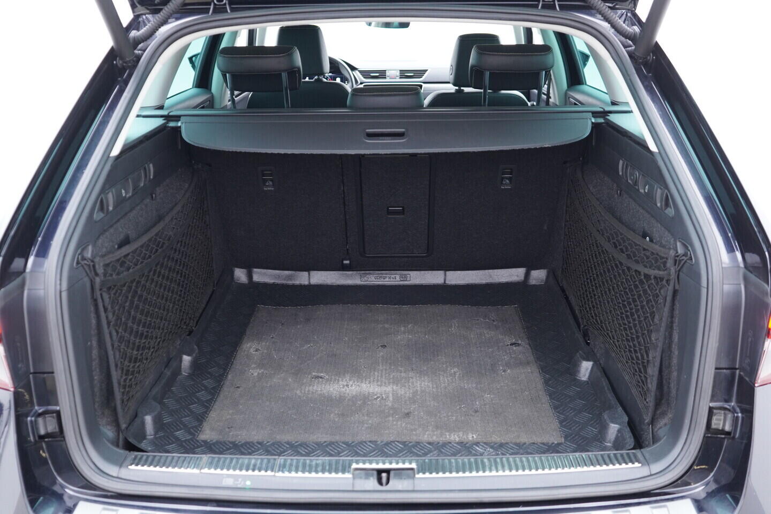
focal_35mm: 36
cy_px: 257
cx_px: 386
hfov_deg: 53.1
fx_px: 771
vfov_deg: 36.9
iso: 640
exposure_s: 1/40
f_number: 2.8
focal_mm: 24
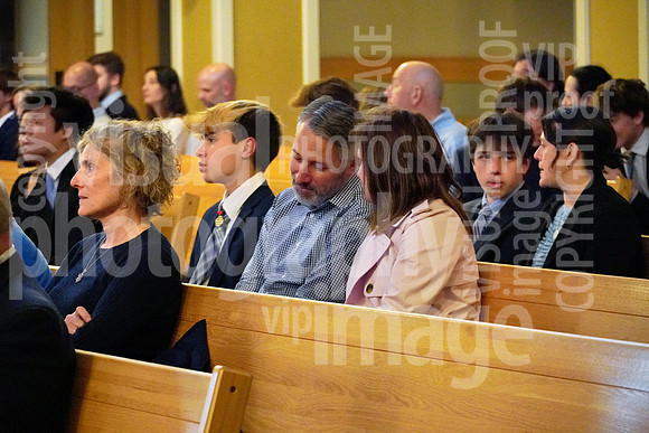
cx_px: 324
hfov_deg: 10.2
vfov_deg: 6.8
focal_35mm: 202
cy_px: 216
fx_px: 3651
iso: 8000
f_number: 5.6
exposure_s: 1/80
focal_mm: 135
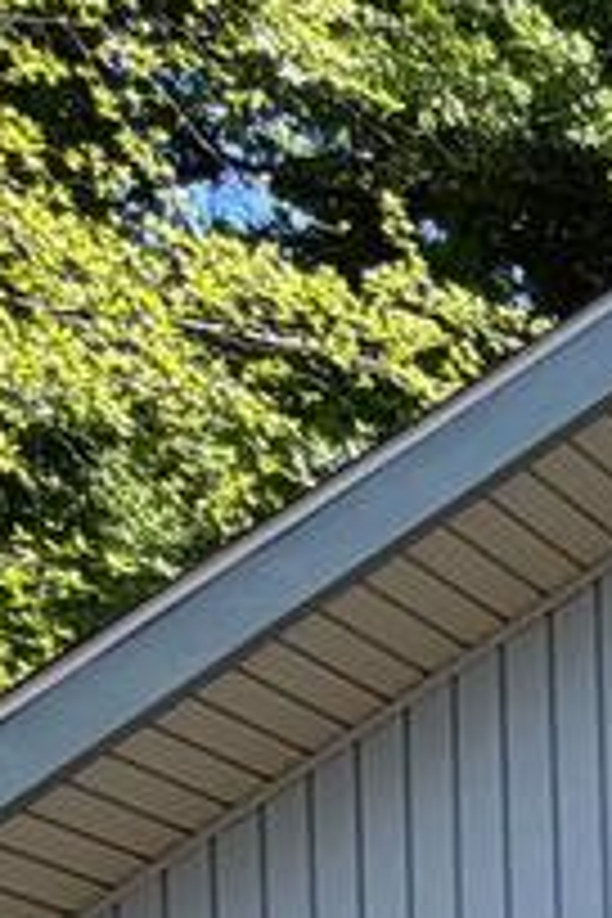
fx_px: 2626
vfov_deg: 16.4
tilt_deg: -1.2
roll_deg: +1.2
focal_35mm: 103
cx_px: 2295
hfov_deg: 8.5
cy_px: 1678
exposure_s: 1/502
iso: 64
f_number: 2.2
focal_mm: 2.22
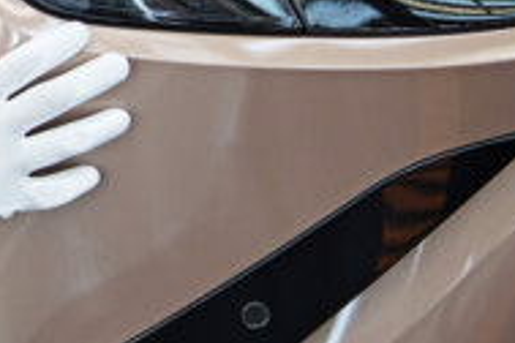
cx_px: -316
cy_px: -201
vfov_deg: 6.7
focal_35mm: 203
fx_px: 2904
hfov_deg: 9.8
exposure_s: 1/320
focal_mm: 50
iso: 100
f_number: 1.3
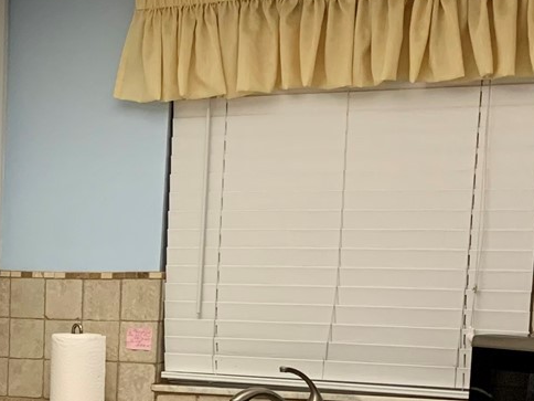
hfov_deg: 21.6
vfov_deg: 16.4
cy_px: 488
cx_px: -51
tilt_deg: -9.8
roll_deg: -0.3
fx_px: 1327
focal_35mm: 86
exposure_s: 1/60
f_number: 1.8
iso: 200
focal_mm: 4.25
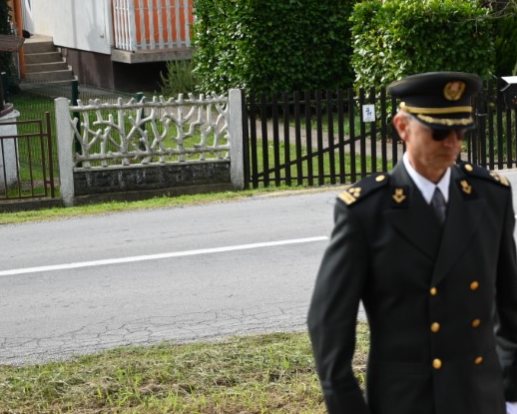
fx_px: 1914
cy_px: 381
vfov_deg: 12.3
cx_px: 427
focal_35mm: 125
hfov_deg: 15.3
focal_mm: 60
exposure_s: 1/320
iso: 100
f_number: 4
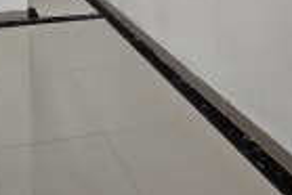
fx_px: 317
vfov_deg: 25.8
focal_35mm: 39
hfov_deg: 43.9
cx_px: 16
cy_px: -95
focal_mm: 2.2
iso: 250
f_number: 2.2
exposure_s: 1/50
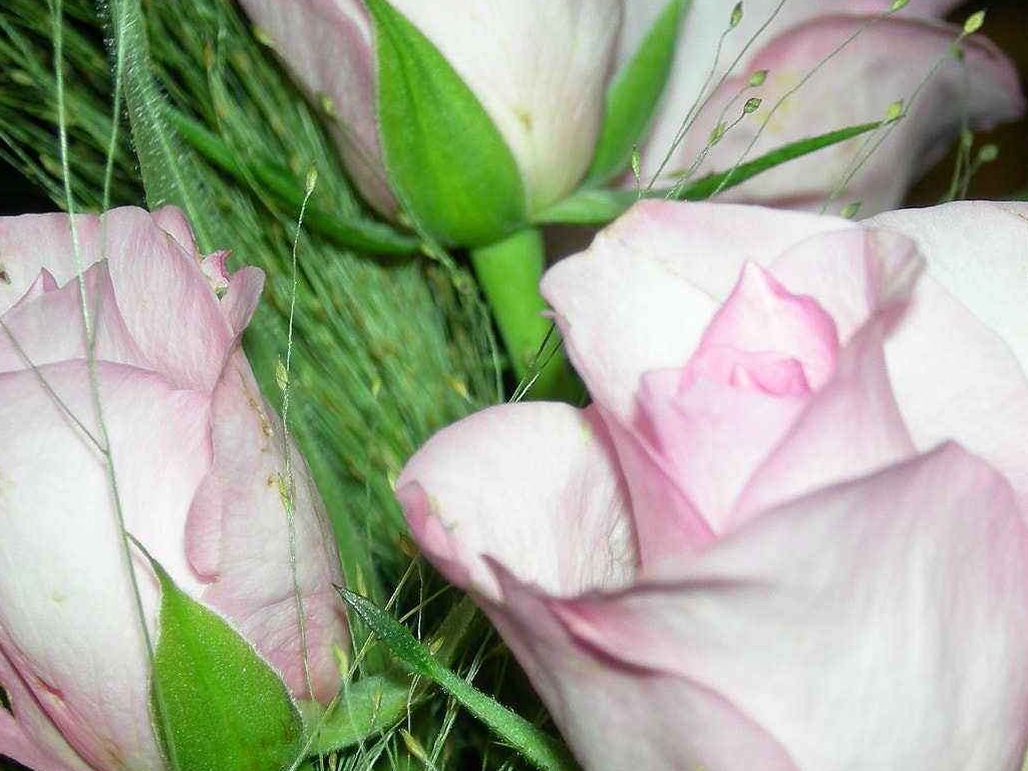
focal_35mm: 103
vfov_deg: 14.4
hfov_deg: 19.0
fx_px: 3059
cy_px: 397
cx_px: 680
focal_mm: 13.7
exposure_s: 1/60.1
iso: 64
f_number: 3.5
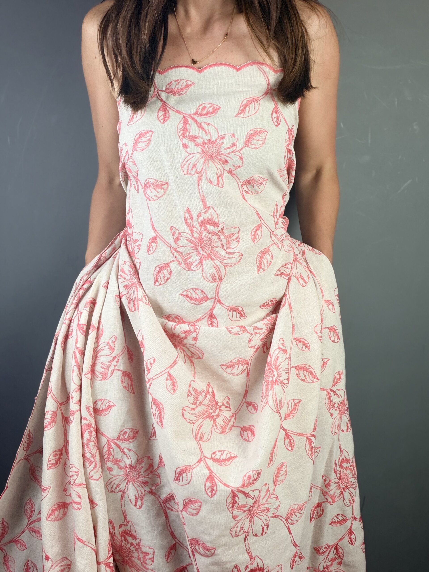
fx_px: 496
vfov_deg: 60.0
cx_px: 214
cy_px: 286
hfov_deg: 46.8
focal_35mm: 30
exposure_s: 1/50
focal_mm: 2.71
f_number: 1.9
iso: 50
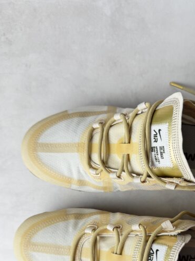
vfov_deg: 46.2
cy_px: 195
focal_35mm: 39
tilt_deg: -88.7
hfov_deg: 36.0
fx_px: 293
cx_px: 145
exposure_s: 1/100
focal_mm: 6.76
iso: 80
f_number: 1.78
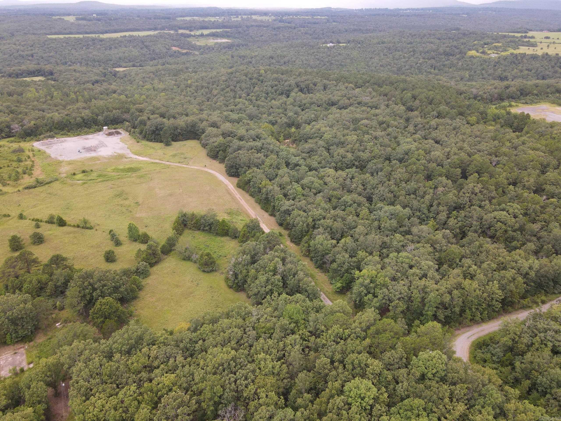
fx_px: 389
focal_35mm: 24
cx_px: 280
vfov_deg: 56.8
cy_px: 210
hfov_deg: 71.6
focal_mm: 4.5
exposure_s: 1/8
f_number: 2.8
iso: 550
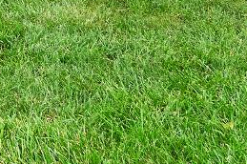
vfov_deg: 12.4
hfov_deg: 18.0
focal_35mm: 87
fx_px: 596
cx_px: -215
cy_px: -231
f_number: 8
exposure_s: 1/50
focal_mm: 10
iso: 400
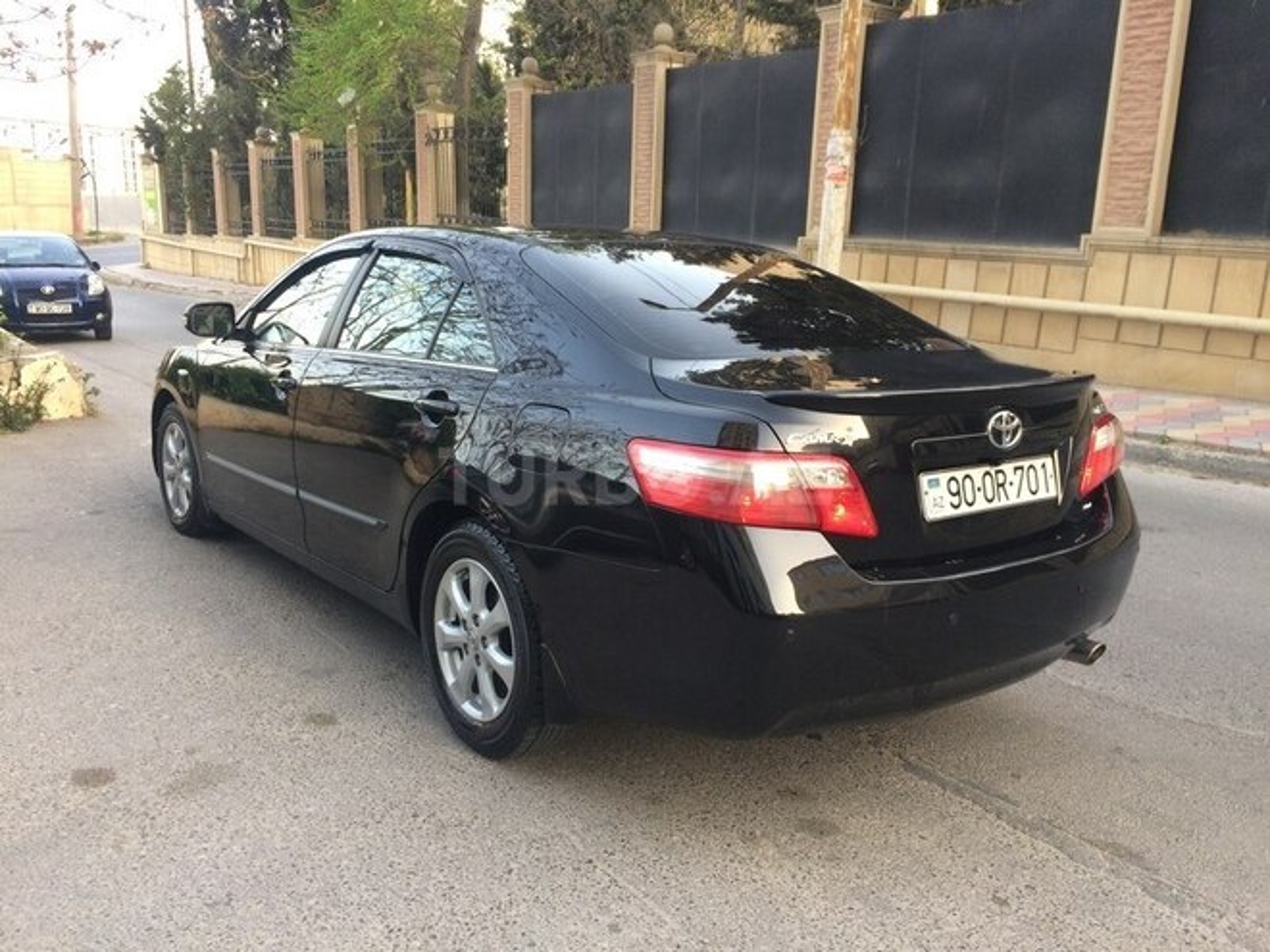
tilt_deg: -14.6
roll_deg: -0.6
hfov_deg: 61.7
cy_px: 476
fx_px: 1064
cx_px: 635
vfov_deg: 48.2
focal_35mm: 29
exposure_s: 1/100
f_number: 2.2
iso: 50
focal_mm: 4.15
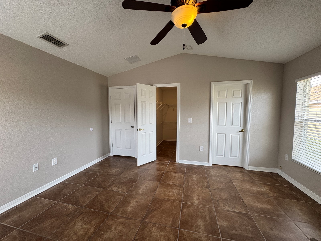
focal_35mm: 14
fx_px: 130
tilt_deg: -4.1
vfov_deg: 85.7
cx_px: 160
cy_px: 120
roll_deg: -0.3
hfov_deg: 102.1
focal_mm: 2.22
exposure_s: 1/120
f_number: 2.2
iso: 100
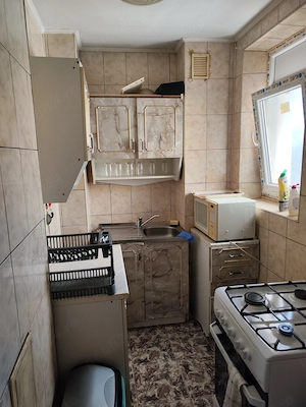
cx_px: 153
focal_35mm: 23
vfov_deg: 73.9
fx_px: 271
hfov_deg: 58.9
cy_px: 204
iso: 150
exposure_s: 1/100
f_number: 1.69
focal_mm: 7.01
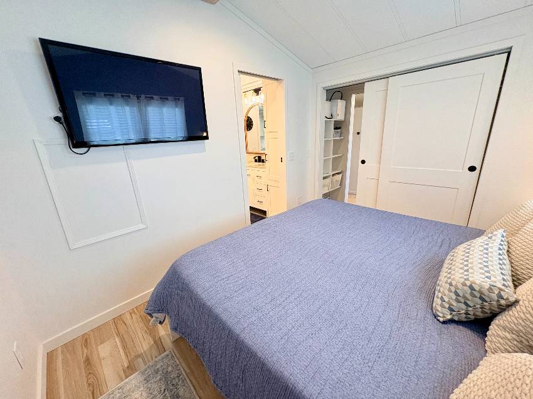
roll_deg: +2.9
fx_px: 216
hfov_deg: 102.1
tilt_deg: -16.6
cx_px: 266
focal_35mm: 14
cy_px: 200
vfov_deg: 85.6
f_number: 2.2
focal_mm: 2.22
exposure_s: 1/120
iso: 250
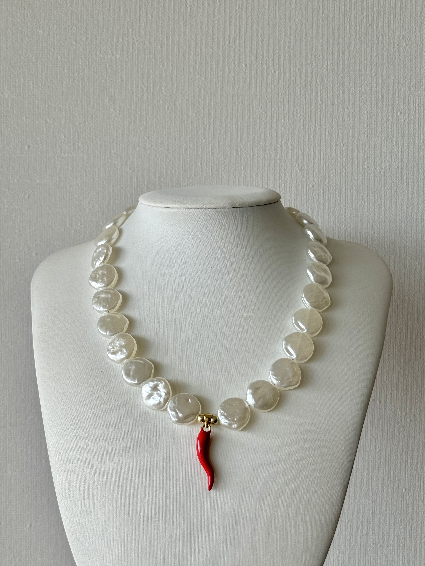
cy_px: 283
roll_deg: +1.1
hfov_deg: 30.3
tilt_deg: +0.2
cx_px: 212
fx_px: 786
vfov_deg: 39.7
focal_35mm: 48
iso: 64
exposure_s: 1/289
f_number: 1.78
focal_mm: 6.76
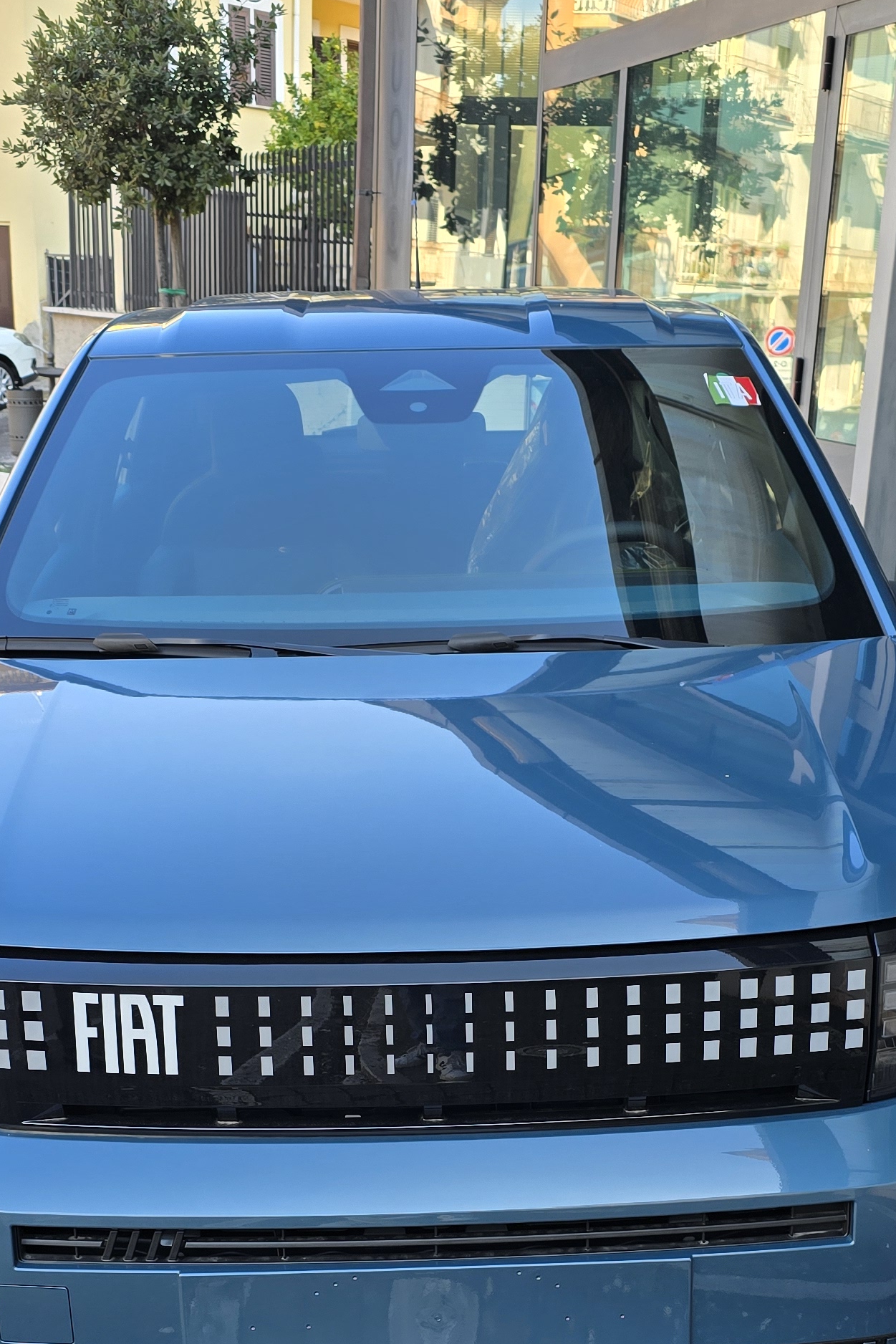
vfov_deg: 38.0
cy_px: 991
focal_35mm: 51
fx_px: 1903
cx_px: 487
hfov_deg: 26.5
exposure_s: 1/180
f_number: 1.7
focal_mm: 6.3
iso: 20
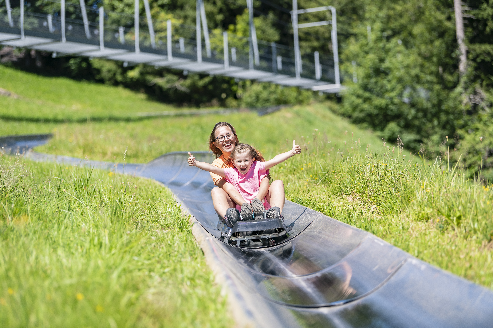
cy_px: 164
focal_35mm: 120
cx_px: 246
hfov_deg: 17.1
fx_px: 1643
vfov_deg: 11.4
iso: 100
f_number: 2.8
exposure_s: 1/3200
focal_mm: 120
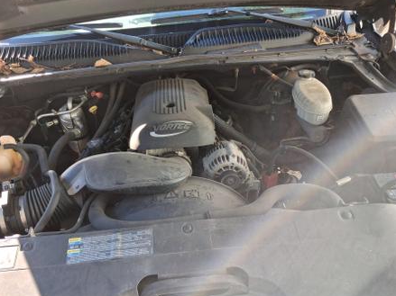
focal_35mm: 31
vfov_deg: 45.4
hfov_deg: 58.3
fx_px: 355
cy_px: 147
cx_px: 181
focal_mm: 4
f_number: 1.8
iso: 64
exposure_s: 1/120
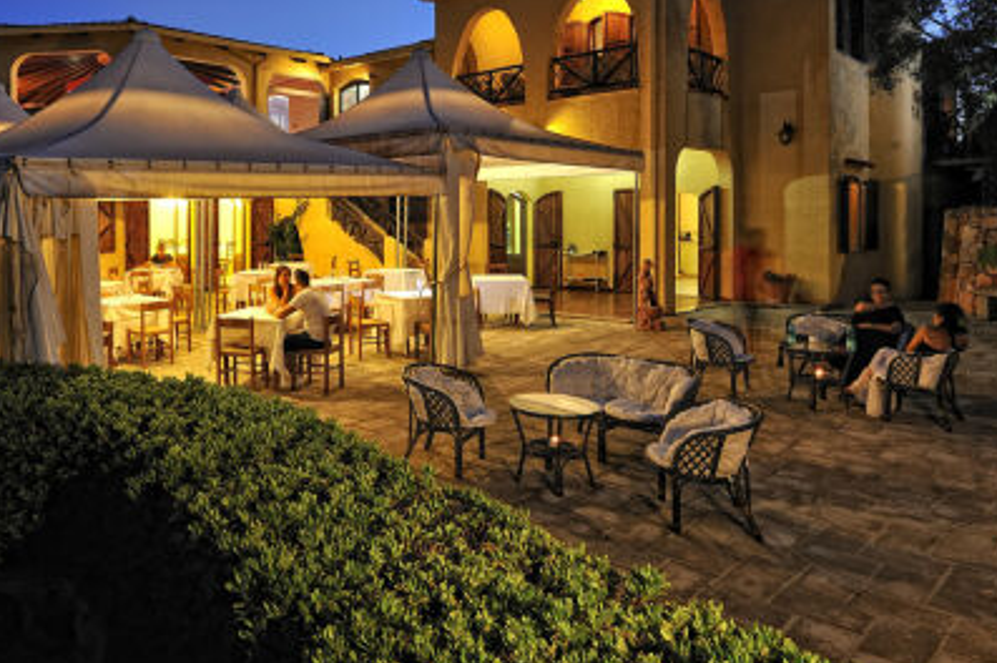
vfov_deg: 47.1
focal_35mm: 27
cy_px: 222
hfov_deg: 65.2
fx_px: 747
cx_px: 314
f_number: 10
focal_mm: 19
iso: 200
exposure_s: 6
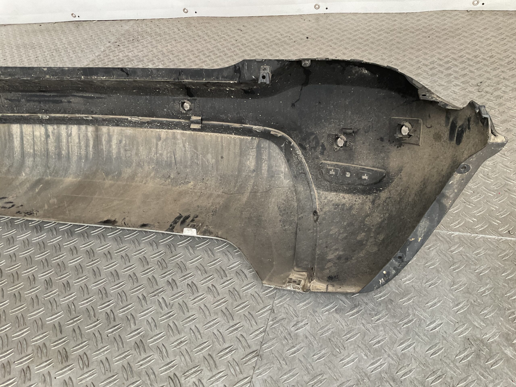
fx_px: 432
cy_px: 194
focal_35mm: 29
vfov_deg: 48.2
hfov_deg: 61.7
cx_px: 258
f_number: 1.8
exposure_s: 1/60
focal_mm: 3
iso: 80
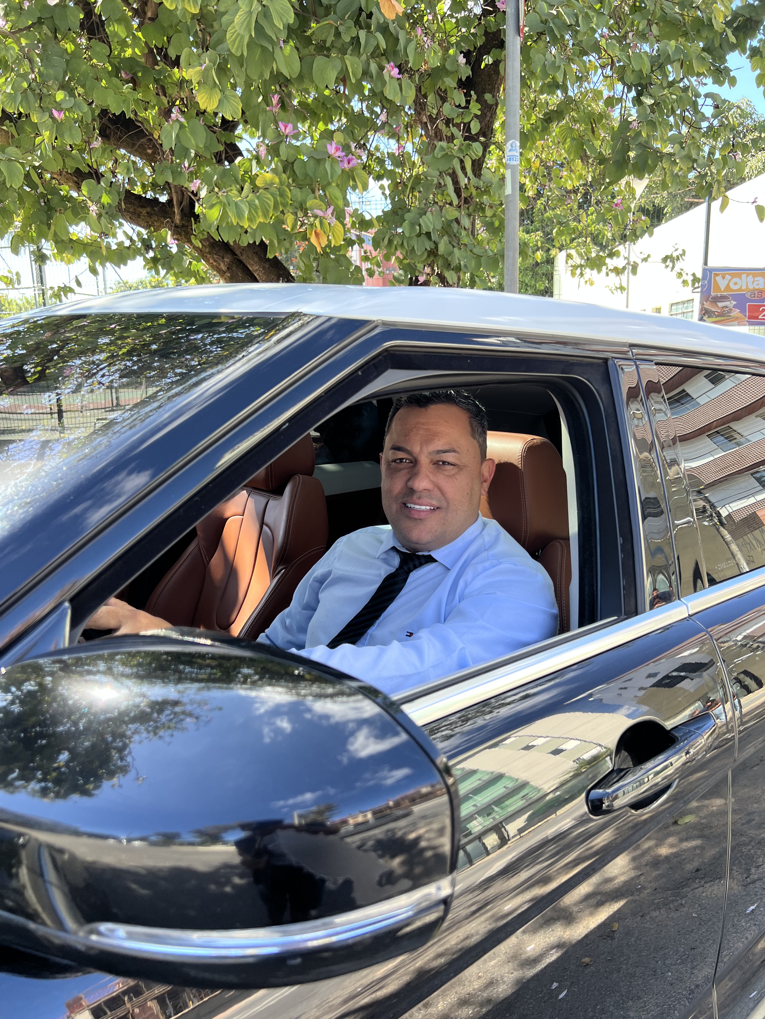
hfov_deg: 53.1
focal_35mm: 26
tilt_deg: -12.5
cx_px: 382
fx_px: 766
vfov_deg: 67.3
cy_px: 510
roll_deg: +2.6
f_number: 1.5
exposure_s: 1/286
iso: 50
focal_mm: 5.7
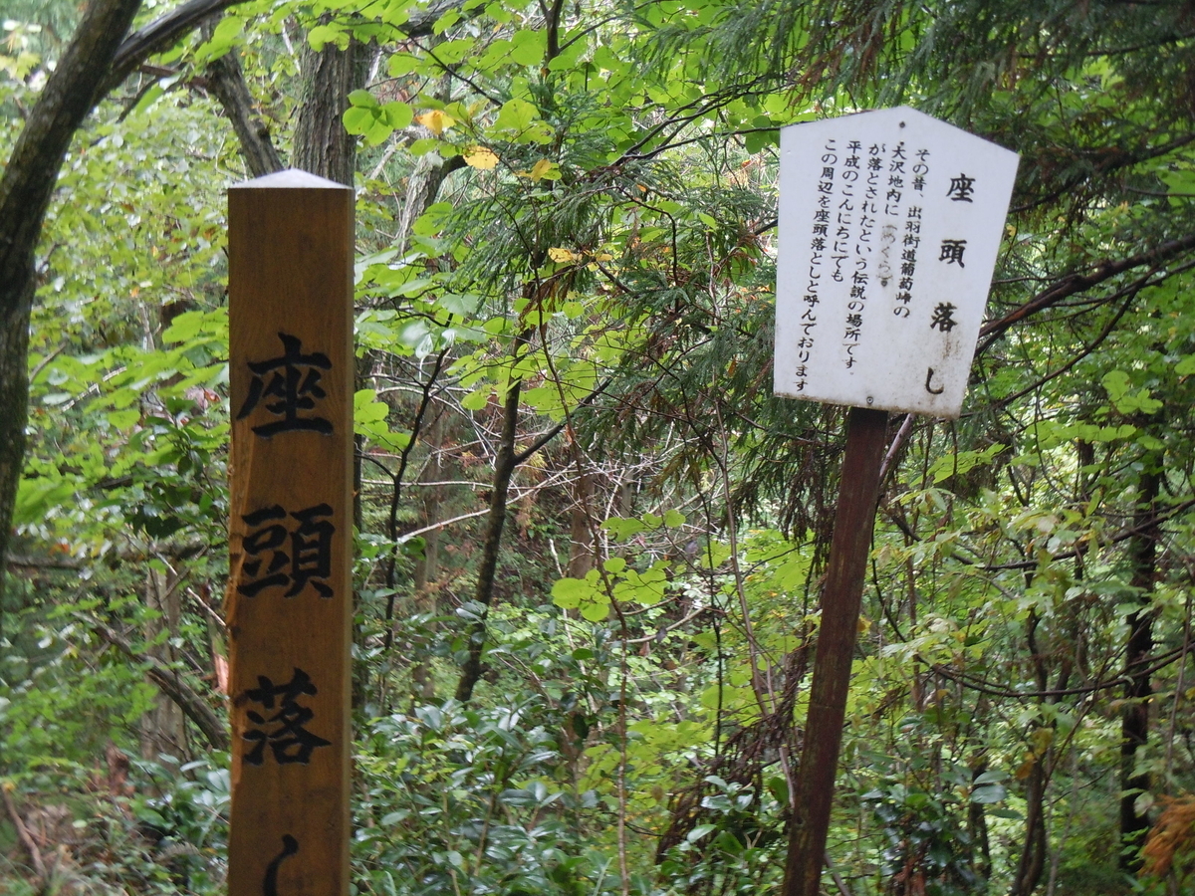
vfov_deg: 21.6
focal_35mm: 68
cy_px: 448
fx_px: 2347
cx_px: 598
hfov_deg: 28.6
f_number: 4.1
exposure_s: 1/13
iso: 320
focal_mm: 12.2
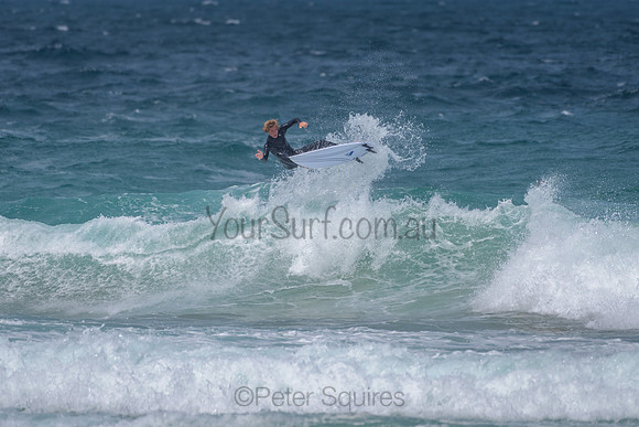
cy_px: 177
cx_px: 350
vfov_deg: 2.2
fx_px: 10889
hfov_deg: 3.4
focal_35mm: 613
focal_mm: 500
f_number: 5.6
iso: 80
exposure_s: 1/2000
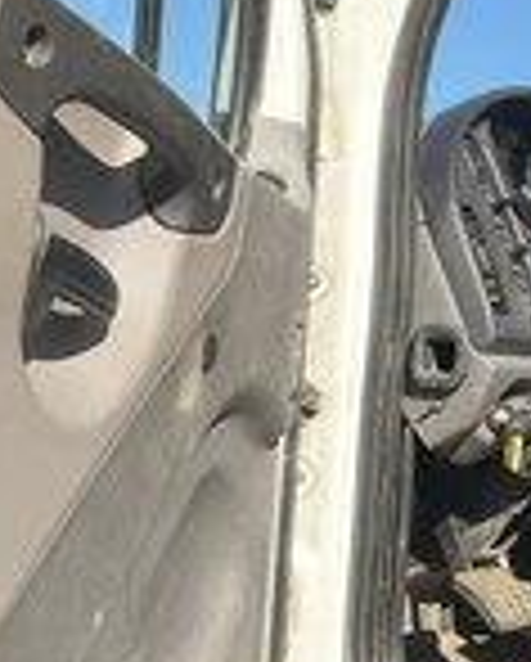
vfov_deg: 24.7
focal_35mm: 77
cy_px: 387
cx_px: 626
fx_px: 1509
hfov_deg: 18.9
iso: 25
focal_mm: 3
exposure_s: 1/1342
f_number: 1.8
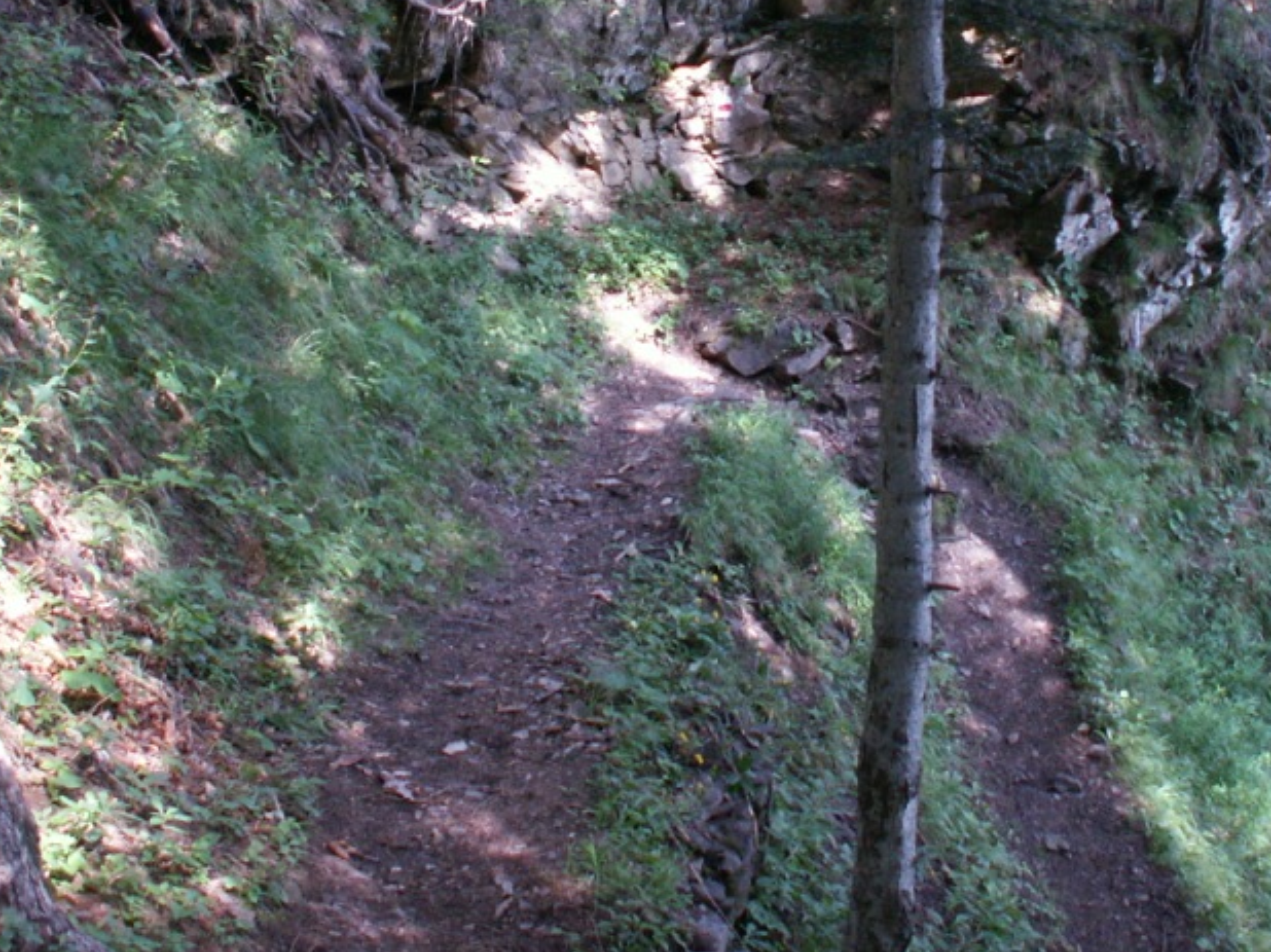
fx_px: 2129
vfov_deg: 24.9
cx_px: 726
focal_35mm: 58
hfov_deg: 33.2
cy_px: 212
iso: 80
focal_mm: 5.86
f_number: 2.8
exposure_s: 1/40
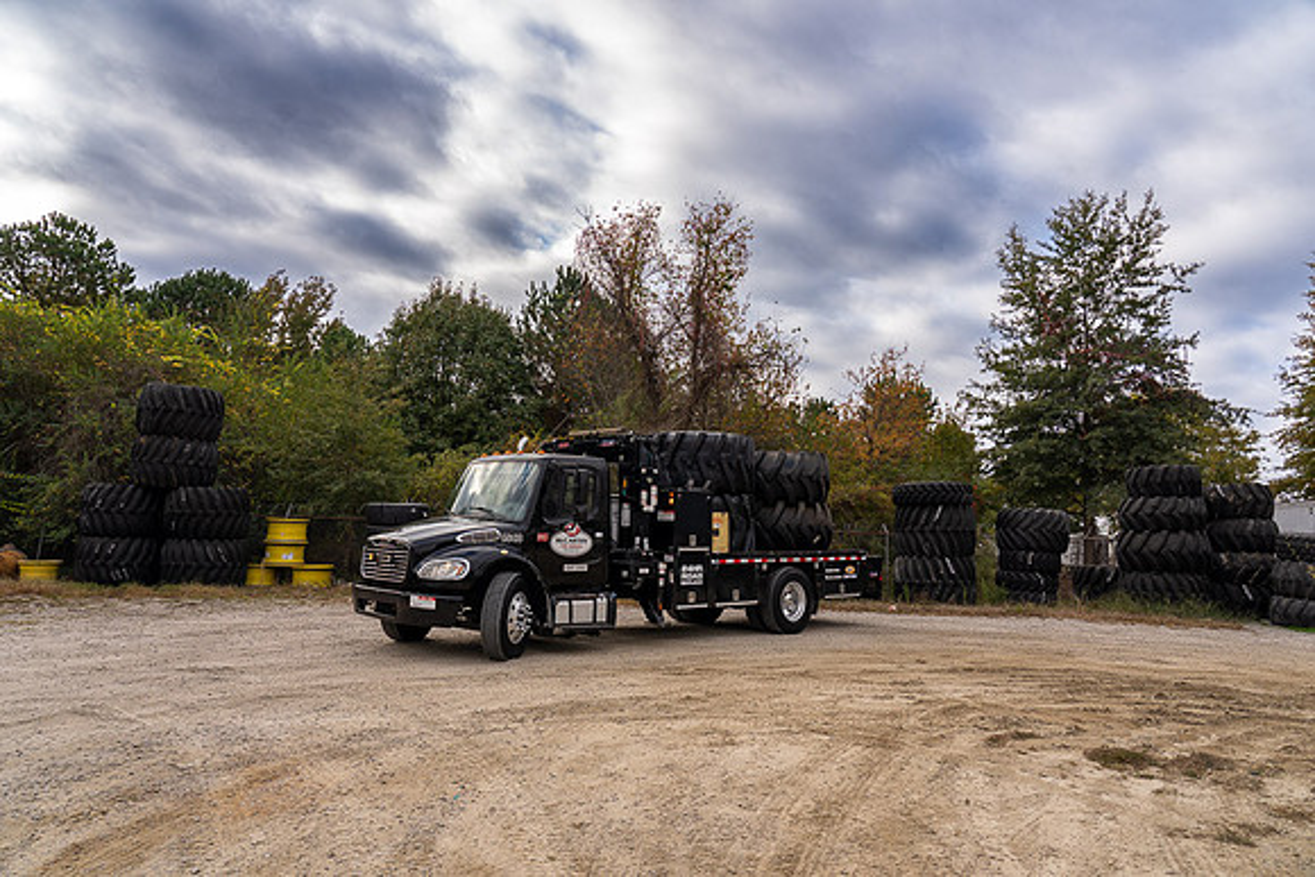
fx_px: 877
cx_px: 658
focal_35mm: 24
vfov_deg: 53.2
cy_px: 438
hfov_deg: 73.7
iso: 100
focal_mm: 24
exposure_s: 1/160
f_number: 6.3
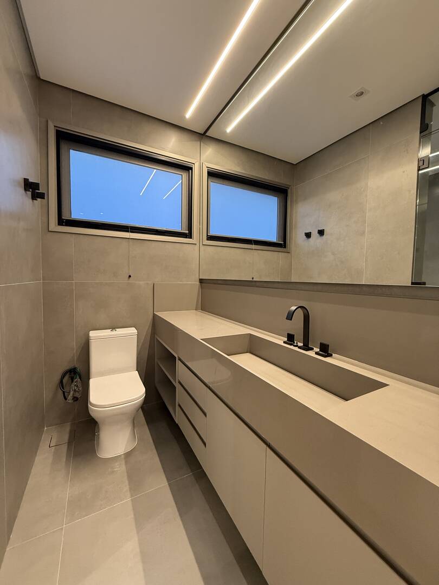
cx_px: 220
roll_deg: -1.3
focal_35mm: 14
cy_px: 292
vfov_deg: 102.1
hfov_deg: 85.7
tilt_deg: -2.7
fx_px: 237
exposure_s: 1/60
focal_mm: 2.22
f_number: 2.2
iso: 320
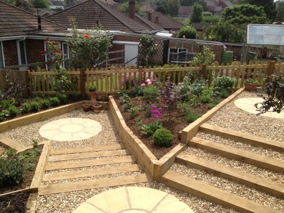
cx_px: 142
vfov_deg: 40.7
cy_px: 106
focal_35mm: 35
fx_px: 287
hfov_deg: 52.6
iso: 50
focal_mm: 4.28
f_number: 2.4
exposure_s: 1/1783
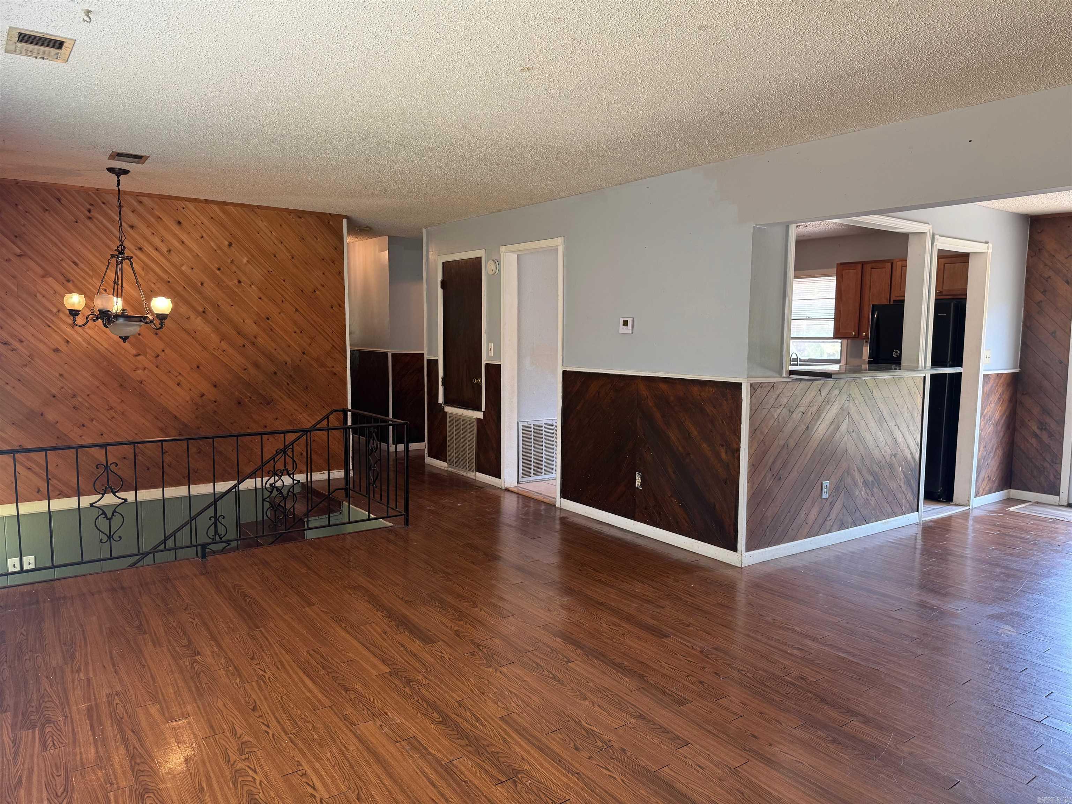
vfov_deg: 56.8
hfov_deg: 71.6
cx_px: 536
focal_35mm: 24
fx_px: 743
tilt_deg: -6.7
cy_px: 402
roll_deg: -0.6
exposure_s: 1/60
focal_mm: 6.76
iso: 125
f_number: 1.78
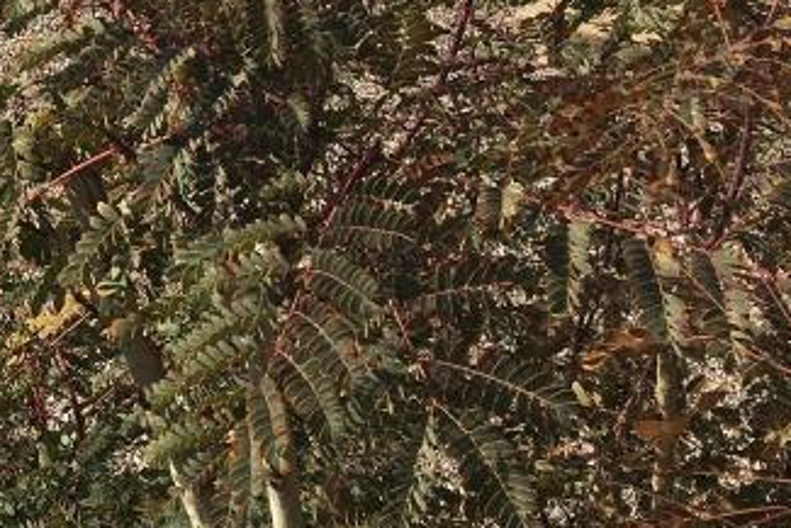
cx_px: -387
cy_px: -265
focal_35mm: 95
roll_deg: -0.7
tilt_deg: -10.7
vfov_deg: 13.6
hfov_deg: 18.9
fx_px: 2088
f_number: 2.2
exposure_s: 1/2481
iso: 25
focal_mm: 4.15
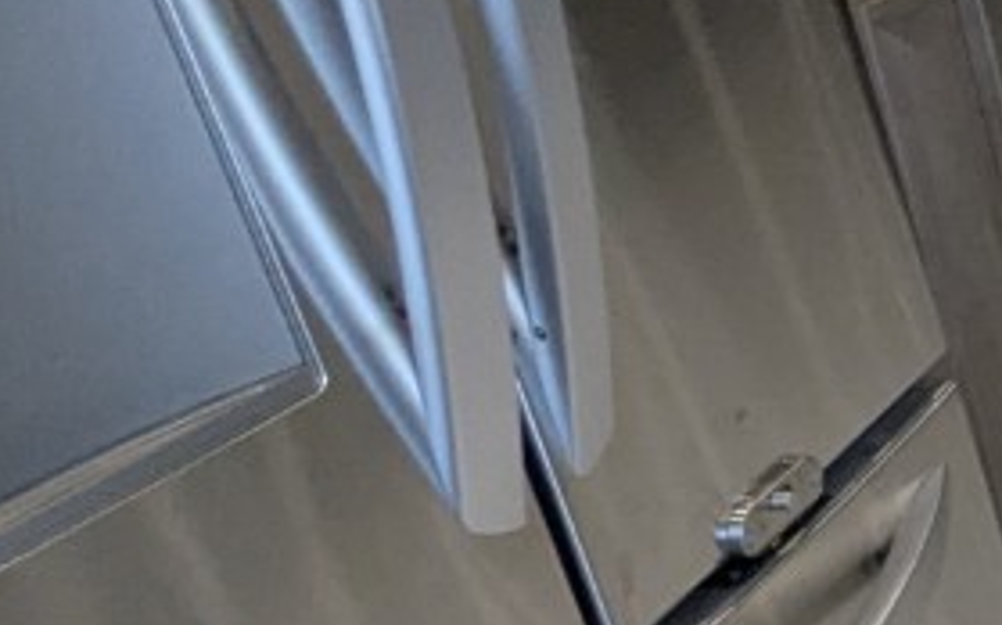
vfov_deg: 15.3
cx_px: 2300
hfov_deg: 15.5
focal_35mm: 85
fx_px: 2320
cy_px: 366
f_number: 2.2
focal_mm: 2.35
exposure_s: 1/217
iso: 320
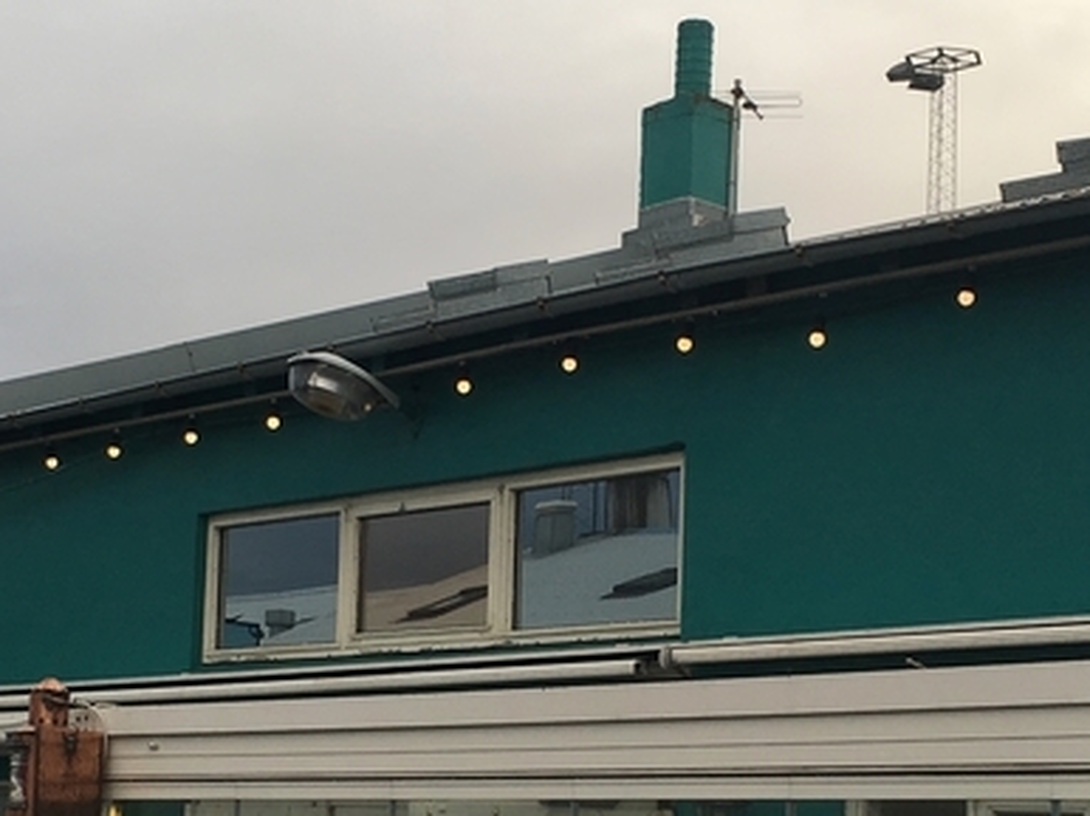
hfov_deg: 25.3
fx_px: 2423
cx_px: 443
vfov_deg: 18.9
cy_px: 666
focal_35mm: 77
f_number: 2.2
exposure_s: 1/541
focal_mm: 4.15
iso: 25
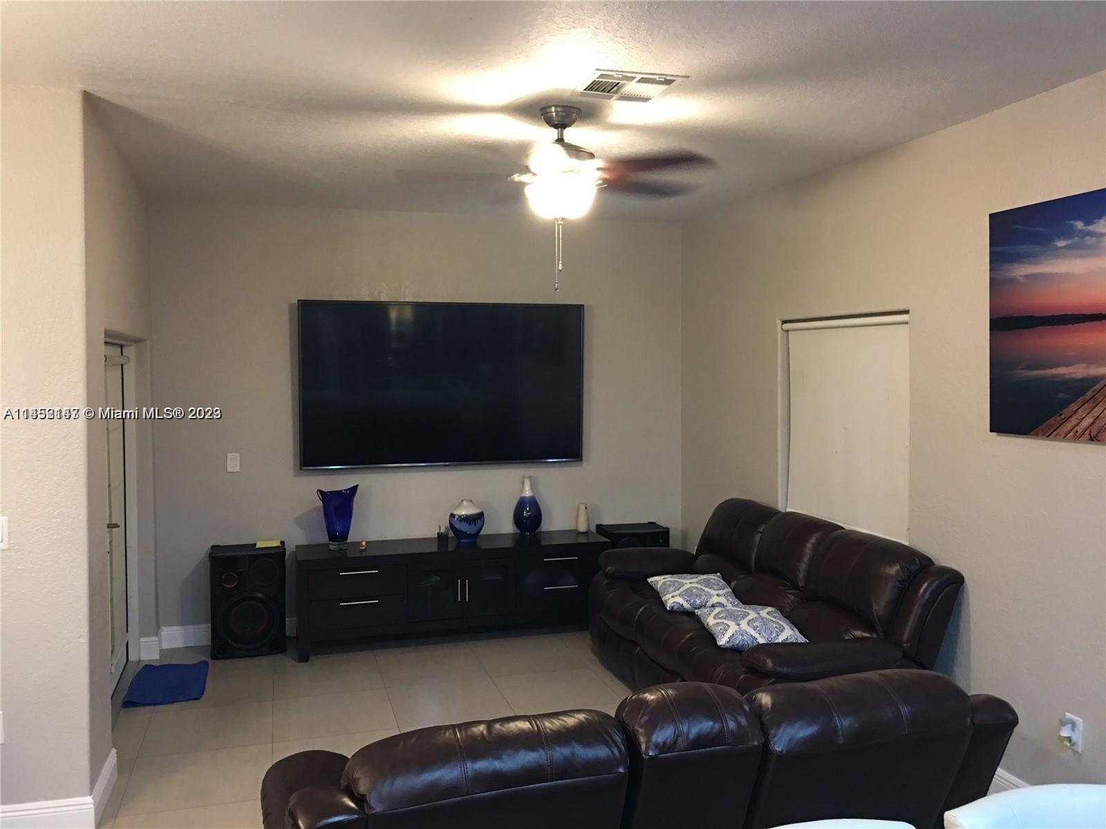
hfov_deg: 61.7
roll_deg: +0.1
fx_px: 927
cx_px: 553
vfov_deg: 48.2
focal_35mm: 29
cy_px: 414
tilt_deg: -2.1
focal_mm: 4.15
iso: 100
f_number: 2.2
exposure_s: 1/8
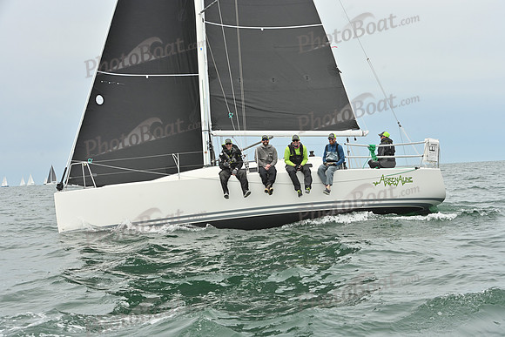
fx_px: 982
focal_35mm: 70
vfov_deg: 19.5
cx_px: 252
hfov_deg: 28.8
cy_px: 168
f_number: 8
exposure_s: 1/800
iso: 320
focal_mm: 70
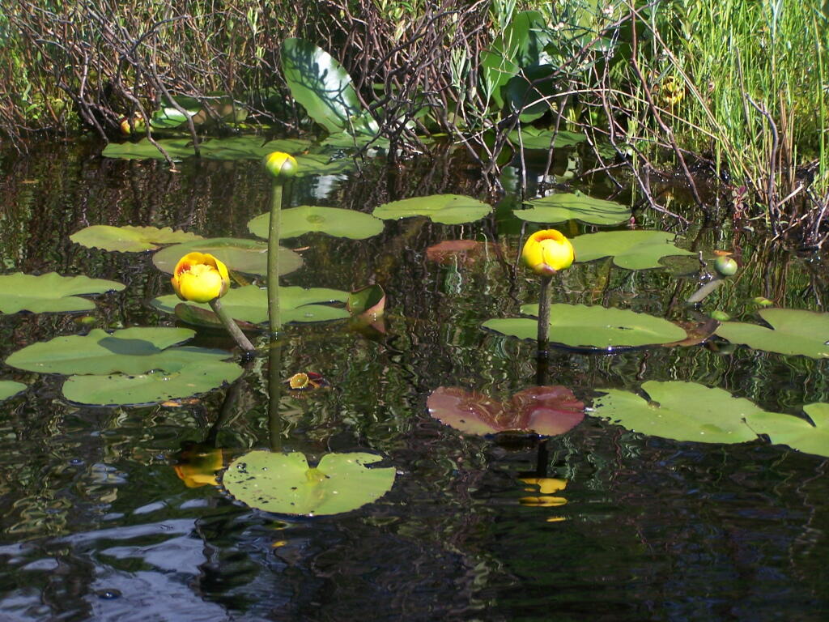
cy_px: 311
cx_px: 414
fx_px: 2251
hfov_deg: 20.9
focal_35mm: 94
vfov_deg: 15.7
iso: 80
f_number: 3.2
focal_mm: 15.6
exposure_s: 1/400
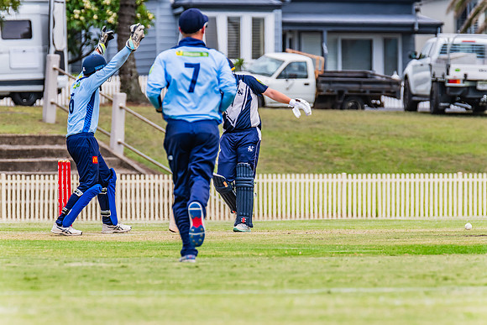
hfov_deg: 4.5
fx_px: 6232
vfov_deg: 3.0
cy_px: 162
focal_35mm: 461
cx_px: 244
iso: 800
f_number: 9
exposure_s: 1/2000
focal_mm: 460
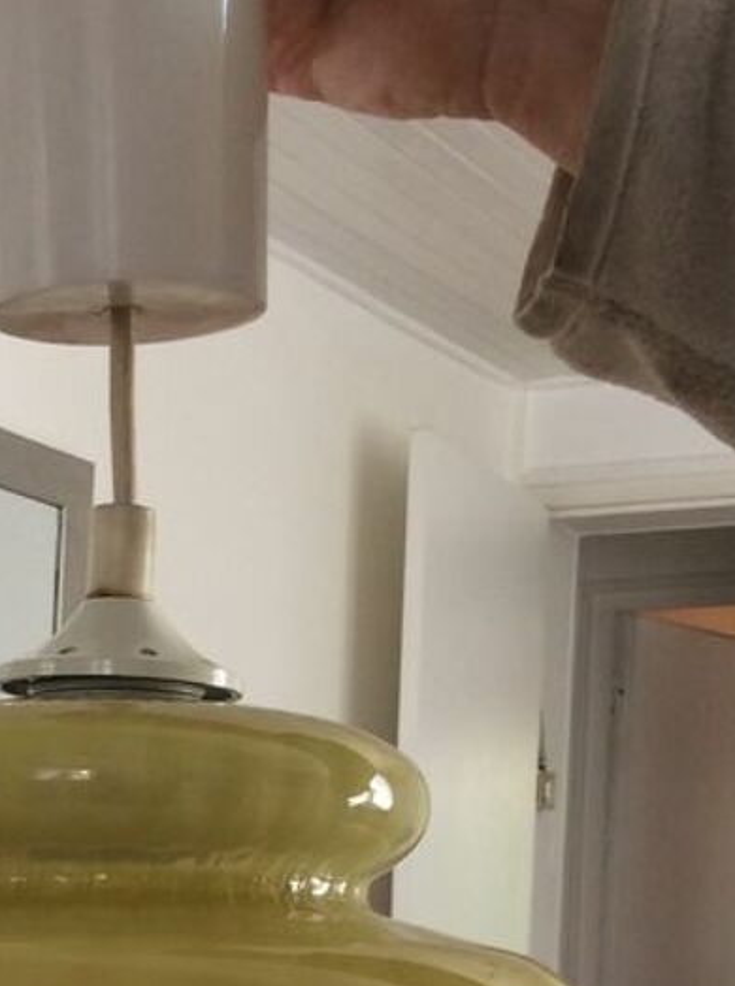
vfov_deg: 21.8
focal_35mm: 82
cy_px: 1245
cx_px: 124
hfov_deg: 17.7
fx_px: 2330
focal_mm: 3.3
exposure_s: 1/33
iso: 32
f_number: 2.4
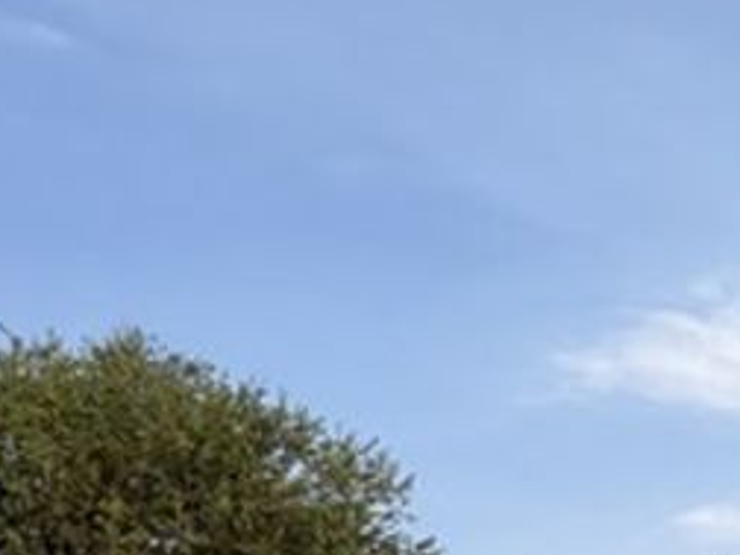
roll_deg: -0.2
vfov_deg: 21.8
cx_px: 711
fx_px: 1219
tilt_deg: +1.4
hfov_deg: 31.6
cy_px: 810
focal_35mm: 57
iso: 25
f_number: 2.2
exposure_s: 1/770
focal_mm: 2.22
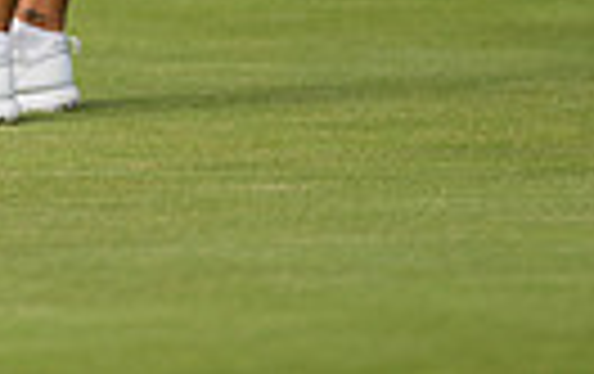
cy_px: -493
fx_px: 21762
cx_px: -405
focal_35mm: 1342
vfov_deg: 1.0
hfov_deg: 1.6
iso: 400
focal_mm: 300
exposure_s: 1/2000
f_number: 4
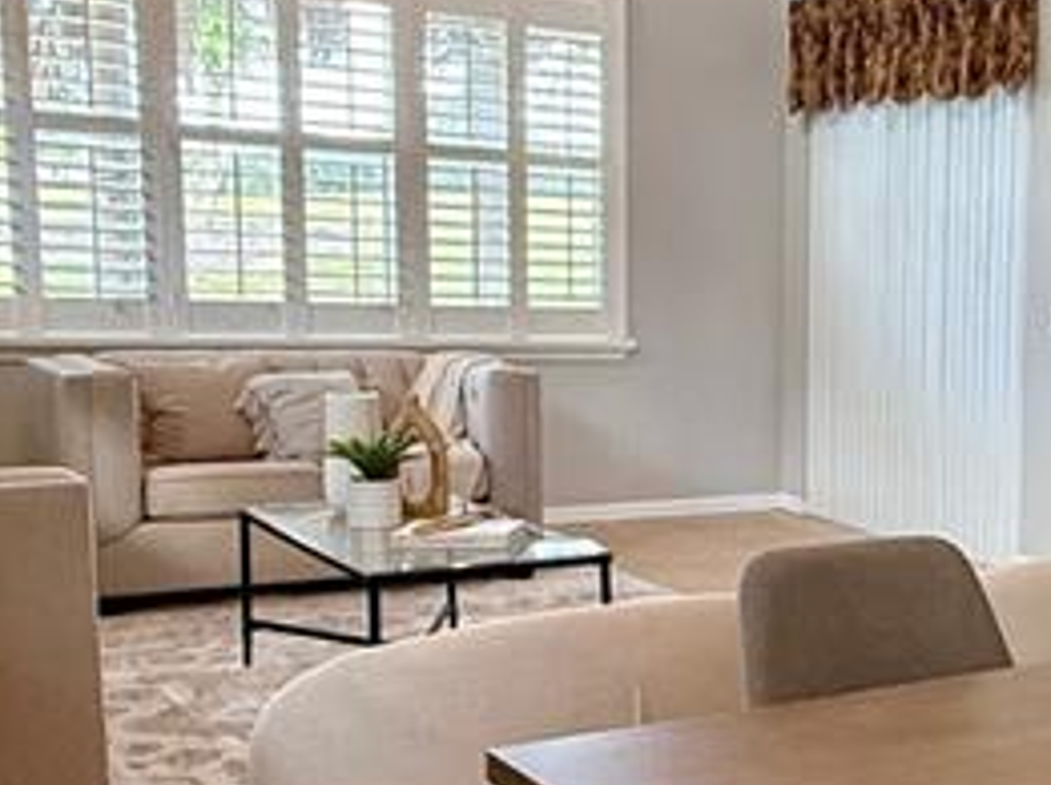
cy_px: 519
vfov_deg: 26.4
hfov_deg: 31.5
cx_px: 1123
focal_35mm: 55
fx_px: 1668
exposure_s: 1/60
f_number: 2.2
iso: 320
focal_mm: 2.22
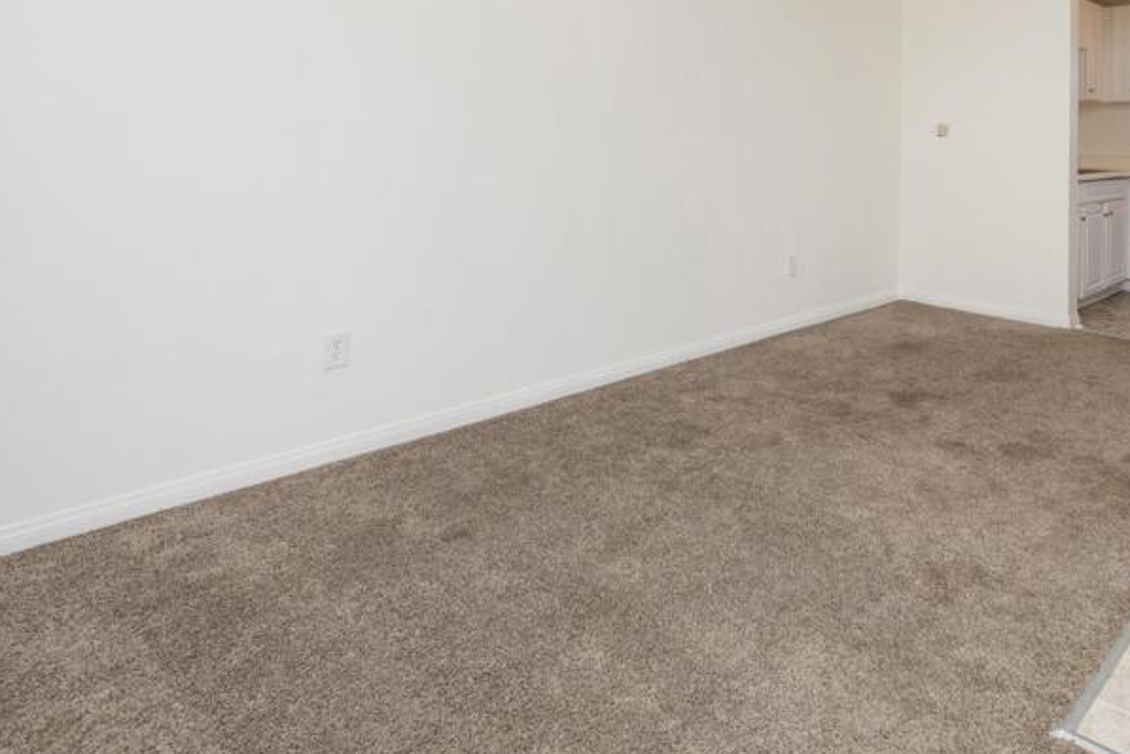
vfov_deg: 49.2
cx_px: 795
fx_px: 753
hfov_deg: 70.5
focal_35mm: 24
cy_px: 122
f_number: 7.1
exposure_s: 1/125
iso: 250
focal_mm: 14
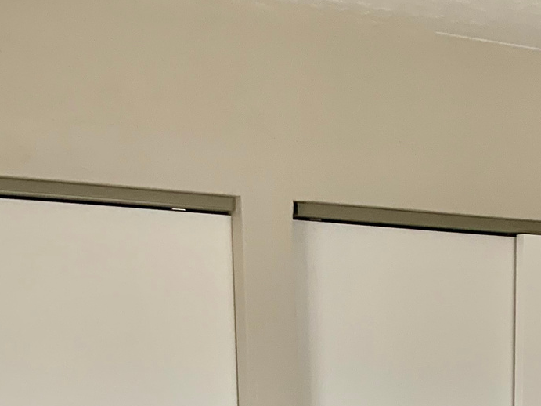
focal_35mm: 86
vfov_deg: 15.8
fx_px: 1344
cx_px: 564
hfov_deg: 21.8
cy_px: 600
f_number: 1.8
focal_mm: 3
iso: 40
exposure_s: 1/120
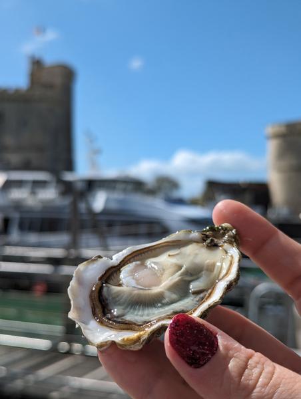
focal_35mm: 48
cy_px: 200
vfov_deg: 39.6
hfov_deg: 30.3
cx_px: 150
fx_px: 555
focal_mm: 6.81
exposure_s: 1/2924
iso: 40
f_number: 1.85
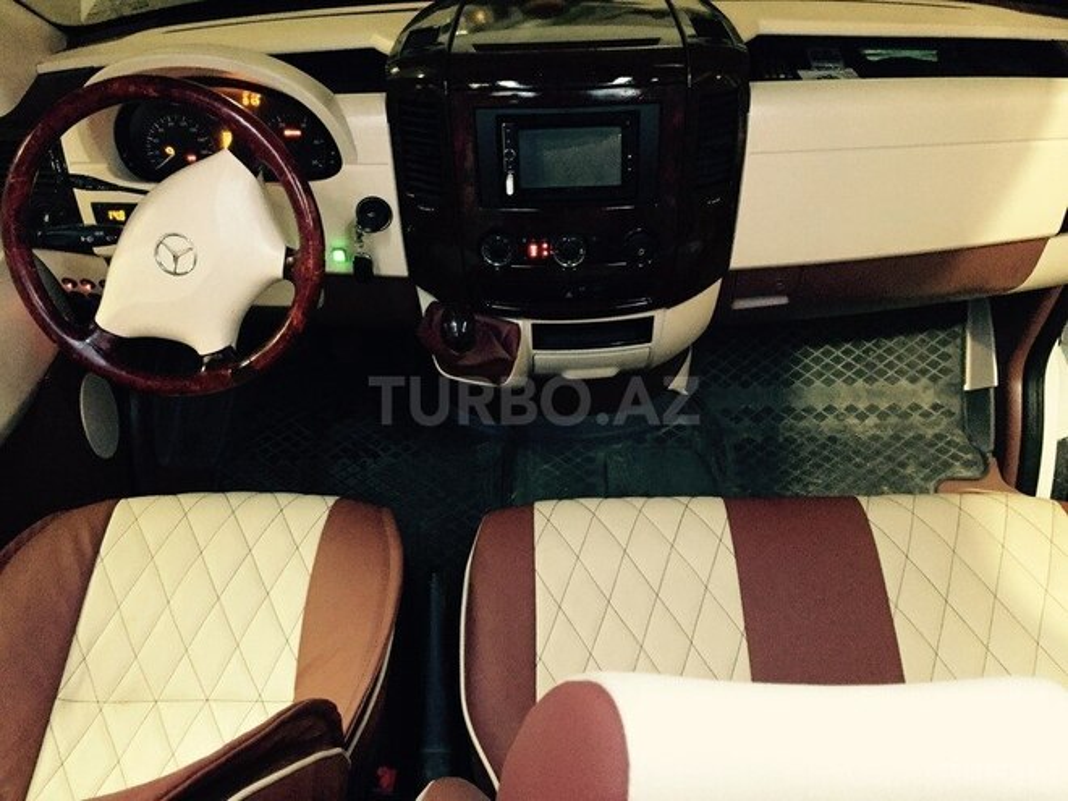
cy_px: 400
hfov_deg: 61.7
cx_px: 534
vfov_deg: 48.2
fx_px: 895
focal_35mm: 29
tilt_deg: -48.9
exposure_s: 1/15
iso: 500
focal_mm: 4.15
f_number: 2.2
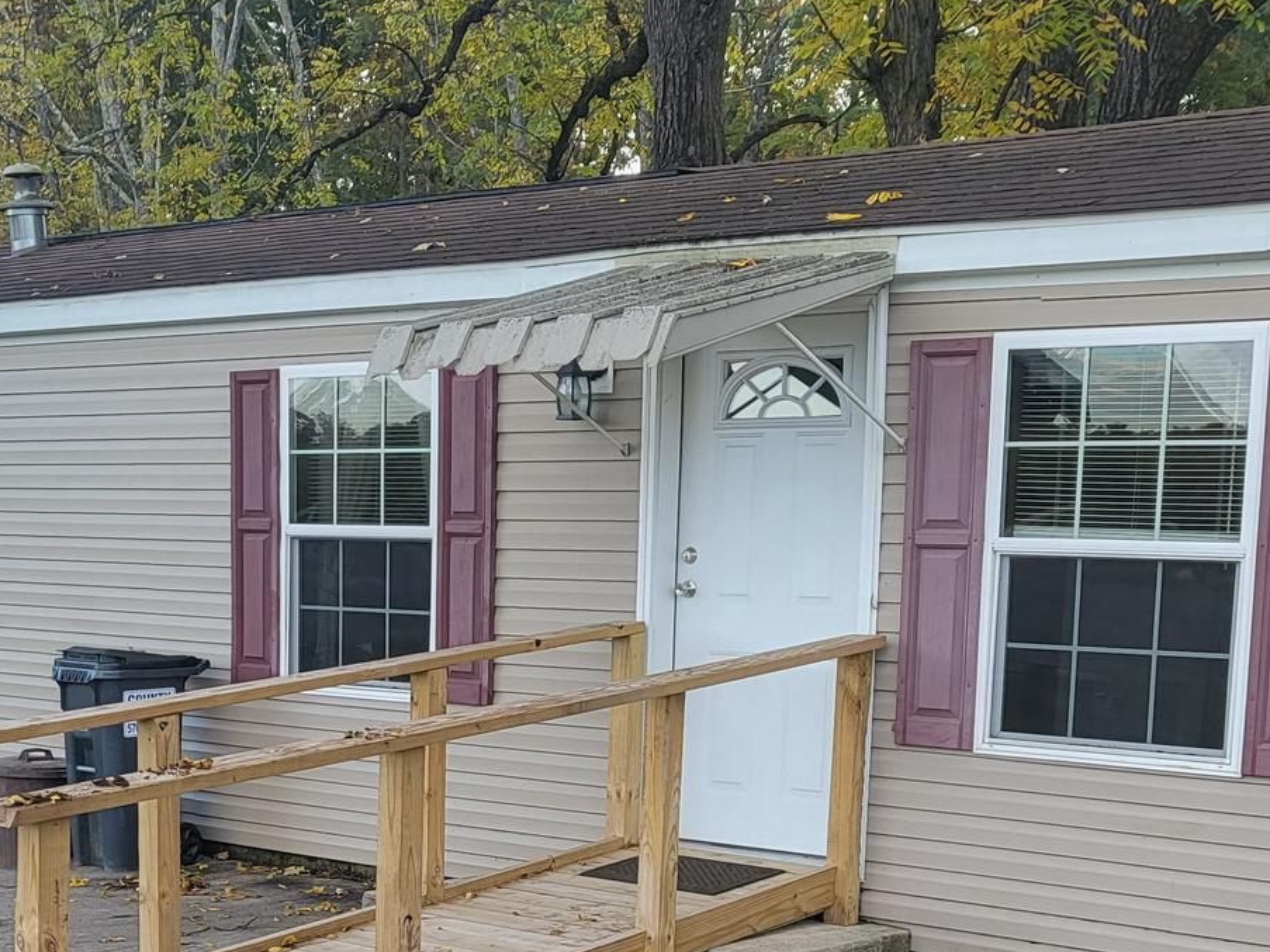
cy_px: 866
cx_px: 544
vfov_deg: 24.1
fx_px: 2164
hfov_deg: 32.7
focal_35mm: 59
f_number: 1.8
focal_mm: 4.25
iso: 50
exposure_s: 1/157
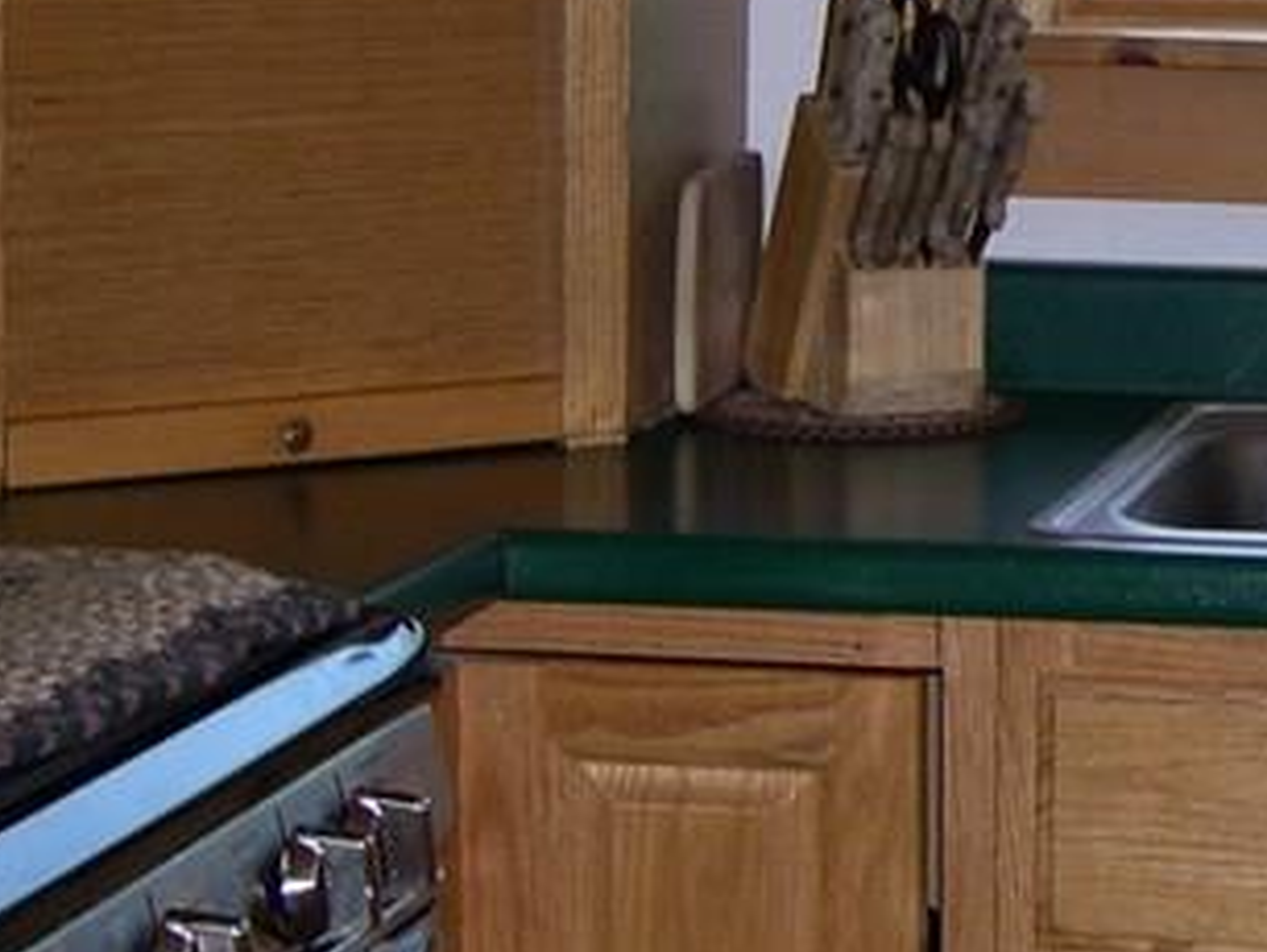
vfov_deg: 11.6
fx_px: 4652
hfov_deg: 15.1
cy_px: 4
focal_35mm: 127
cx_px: 1424
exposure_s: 1/60
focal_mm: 8
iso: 100
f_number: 2.8
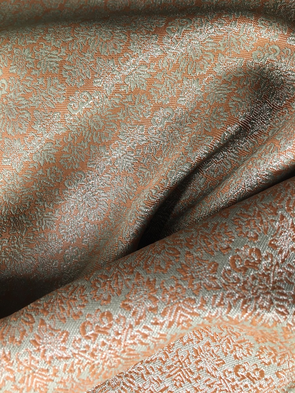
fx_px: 329
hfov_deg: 48.2
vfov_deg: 61.6
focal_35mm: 29
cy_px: 196
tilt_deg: -69.9
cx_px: 148
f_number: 2.2
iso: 100
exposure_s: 1/33
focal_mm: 4.15
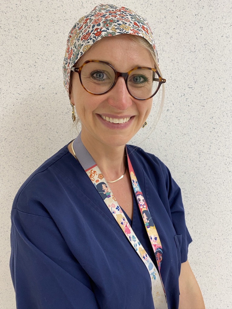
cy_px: 154
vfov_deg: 67.3
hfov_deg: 53.1
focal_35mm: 26
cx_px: 116
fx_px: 232
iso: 100
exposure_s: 1/43
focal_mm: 4.25
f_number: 1.8
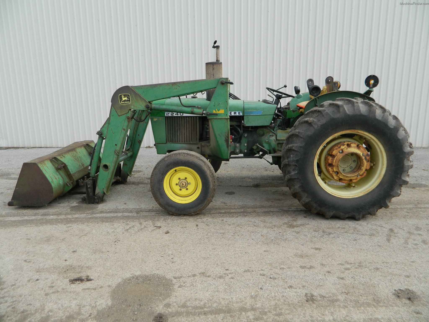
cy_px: 161
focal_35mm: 25
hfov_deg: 69.4
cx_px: 214
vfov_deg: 54.9
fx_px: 310
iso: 80
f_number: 3.1
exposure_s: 1/400
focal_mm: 4.5
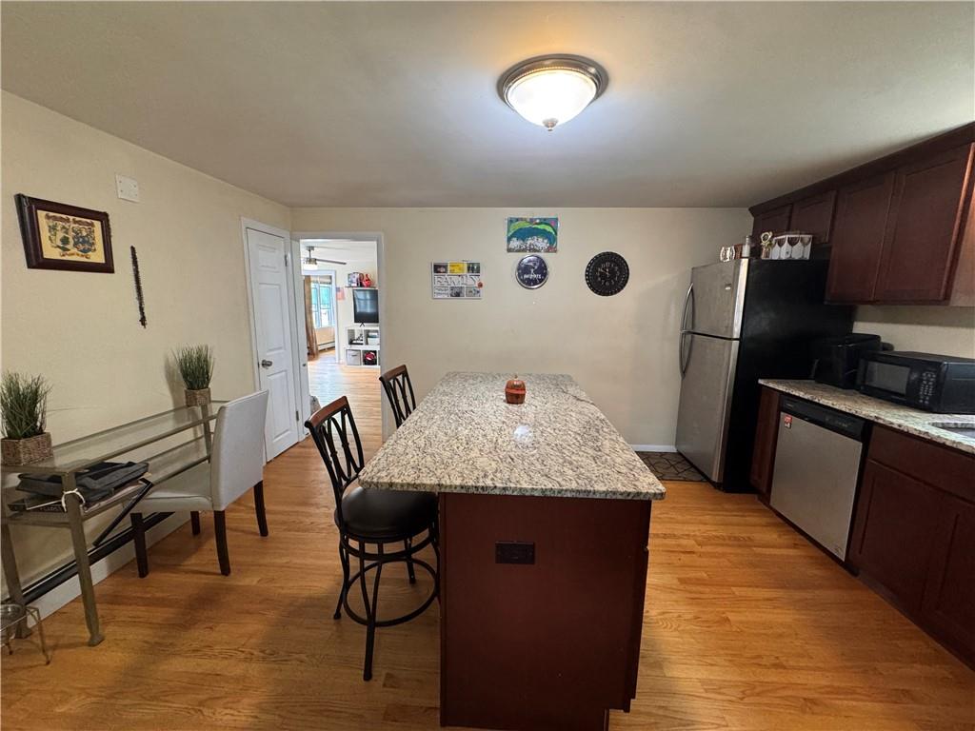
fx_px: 394
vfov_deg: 85.7
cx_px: 488
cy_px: 366
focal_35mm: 14
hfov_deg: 102.1
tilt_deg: -9.8
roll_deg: -1.6
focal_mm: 2.22
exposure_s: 1/60
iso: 500
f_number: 2.2
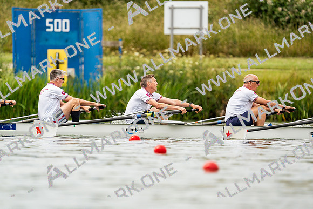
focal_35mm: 600
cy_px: 104
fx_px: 5218
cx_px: 156
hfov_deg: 3.4
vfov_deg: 2.3
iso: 400
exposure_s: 1/2000
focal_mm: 600
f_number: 6.3
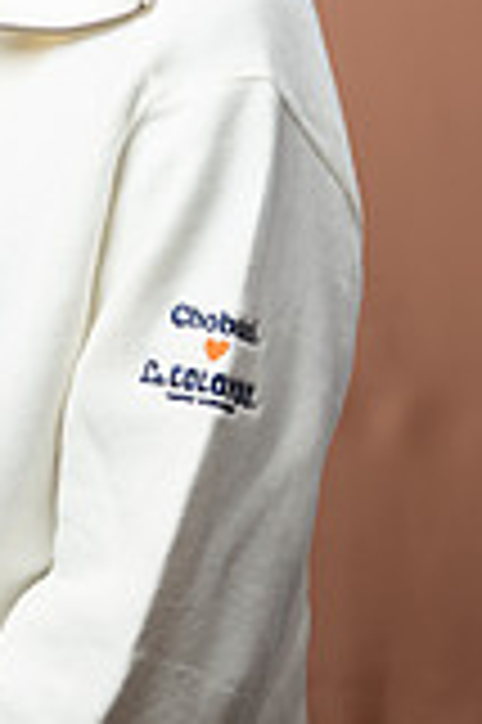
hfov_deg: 7.9
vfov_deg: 12.0
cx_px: -135
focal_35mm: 171
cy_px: 198
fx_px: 3441
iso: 320
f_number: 4
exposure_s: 1/160
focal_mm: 61
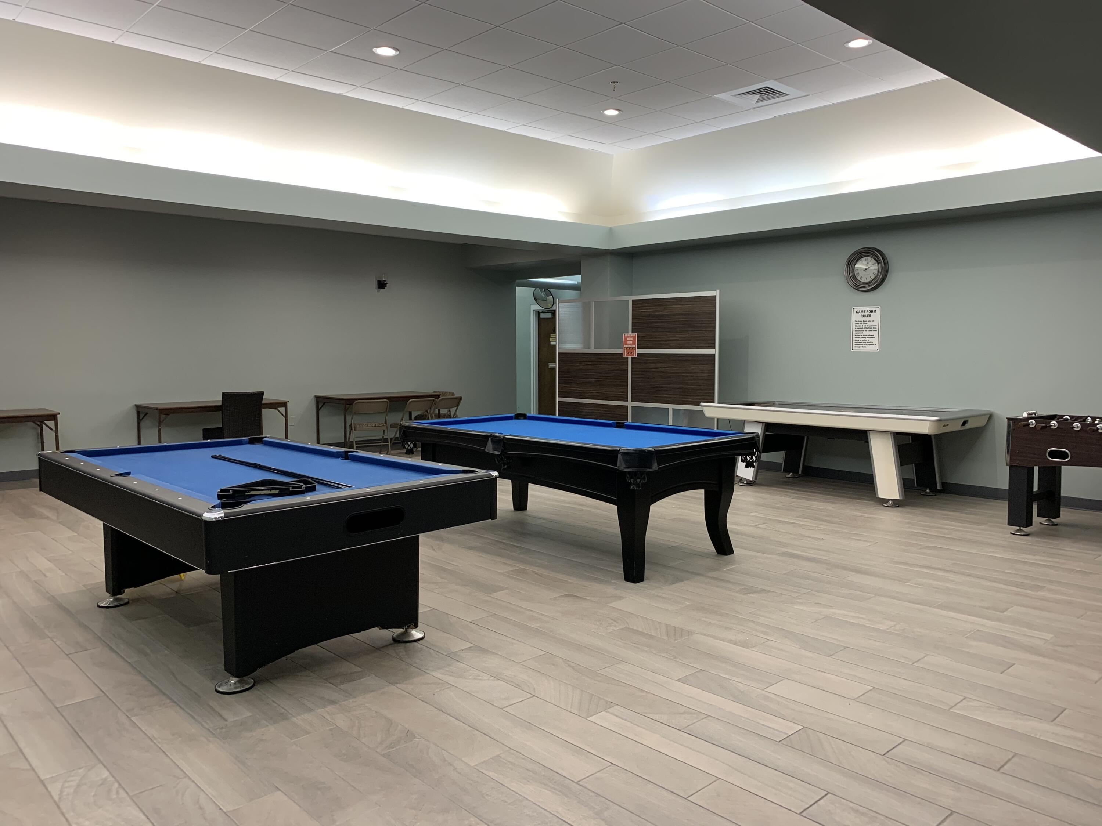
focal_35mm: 26
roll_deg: -0.1
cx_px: 551
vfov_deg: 53.1
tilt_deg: -2.5
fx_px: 828
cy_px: 413
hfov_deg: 67.3
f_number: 1.8
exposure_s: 1/60
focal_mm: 4.25
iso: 64
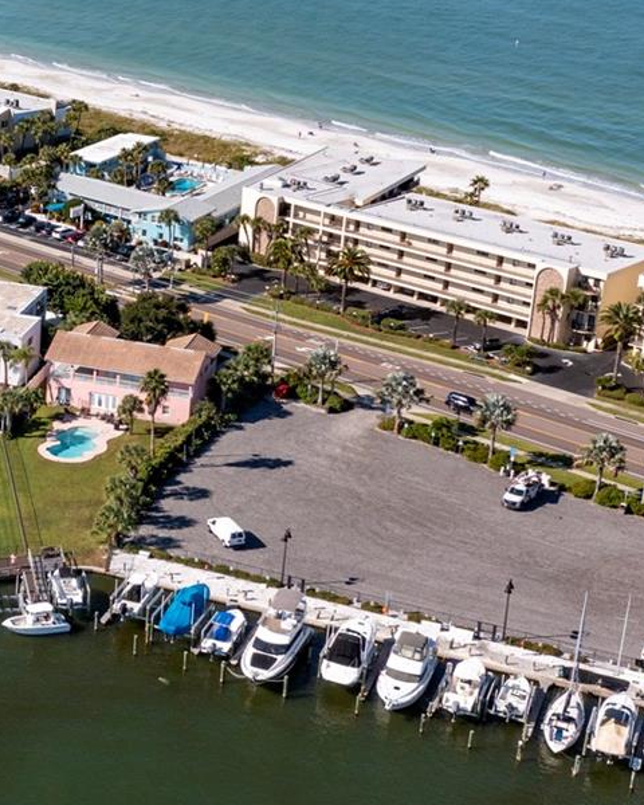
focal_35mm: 70
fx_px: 1668
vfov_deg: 27.1
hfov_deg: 20.2
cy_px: 317
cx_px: -177
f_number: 4.5
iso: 100
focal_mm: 10.26
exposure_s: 1/160
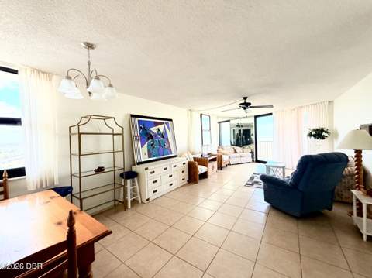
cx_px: 186
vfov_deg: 85.6
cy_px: 139
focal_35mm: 14
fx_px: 150
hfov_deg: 102.1
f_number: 2.2
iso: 250
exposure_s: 1/121
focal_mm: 2.22
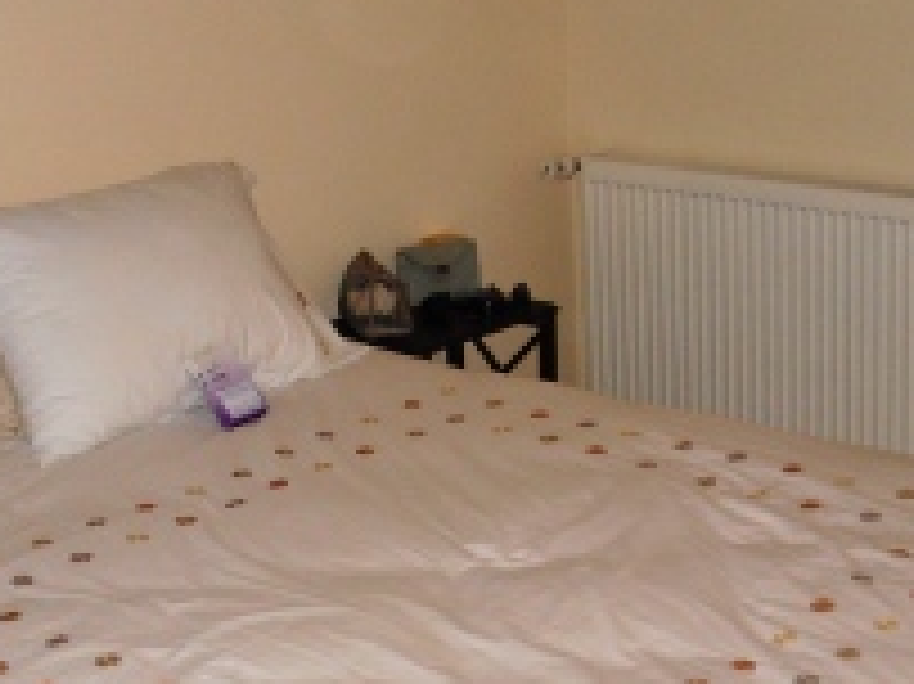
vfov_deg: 17.5
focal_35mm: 84
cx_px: 545
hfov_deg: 23.3
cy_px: 508
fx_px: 2217
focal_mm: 6.2
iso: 200
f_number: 2.8
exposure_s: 1/60
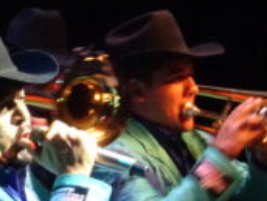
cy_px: 156
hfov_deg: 2.9
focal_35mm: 679
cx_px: 131
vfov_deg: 2.2
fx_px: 5237
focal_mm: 37.35
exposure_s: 1/20
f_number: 6.3
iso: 1600
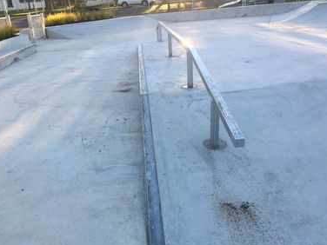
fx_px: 350
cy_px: 142
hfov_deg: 49.8
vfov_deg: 38.6
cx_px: 130
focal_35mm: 37
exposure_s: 1/370
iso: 32
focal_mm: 4.15
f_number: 2.2
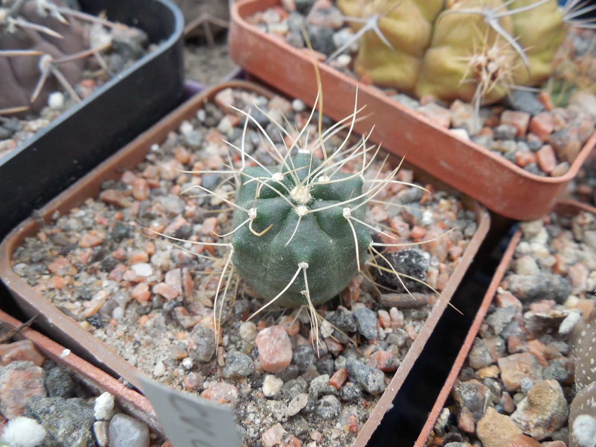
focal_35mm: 31
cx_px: 298
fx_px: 534
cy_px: 224
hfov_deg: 58.4
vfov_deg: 45.4
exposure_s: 1/160
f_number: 3.6
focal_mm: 5.6
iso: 125
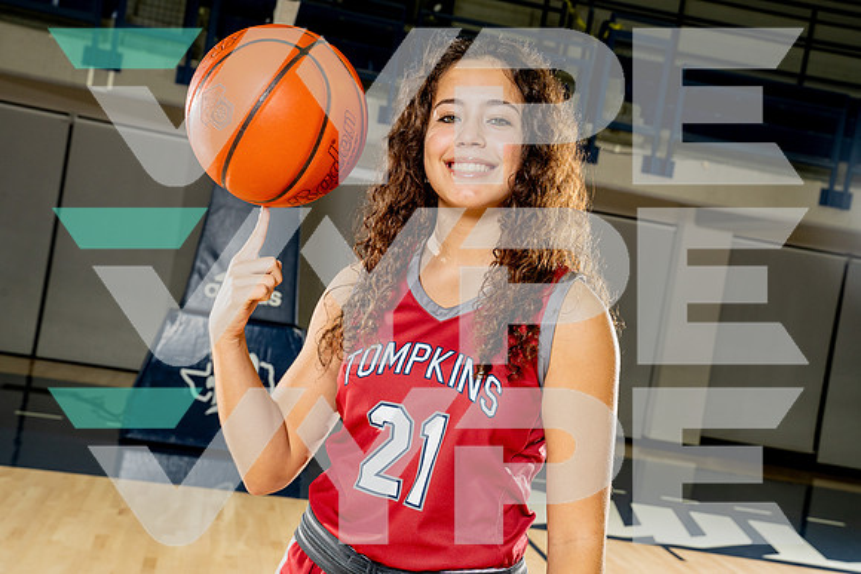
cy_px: 287
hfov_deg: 41.1
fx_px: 1148
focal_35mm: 48
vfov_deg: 28.1
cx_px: 430
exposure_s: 1/250
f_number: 8
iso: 640
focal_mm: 48
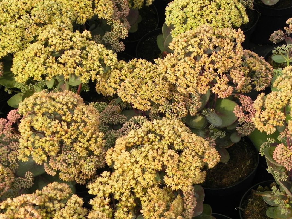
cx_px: 146
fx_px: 633
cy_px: 110
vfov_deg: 19.6
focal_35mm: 75
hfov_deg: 26.0
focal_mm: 13.4
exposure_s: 1/640
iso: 160
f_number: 4.5
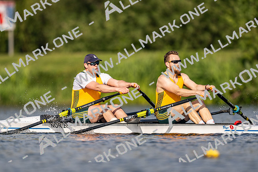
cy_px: 86
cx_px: 129
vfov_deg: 1.5
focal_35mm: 900
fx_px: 6455
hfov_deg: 2.3
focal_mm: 600
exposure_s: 1/2500
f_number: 4
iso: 220
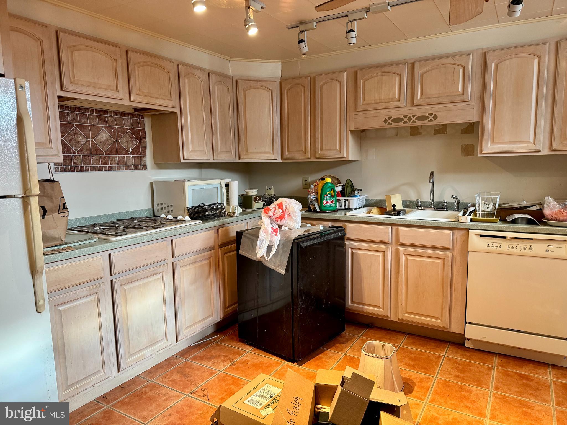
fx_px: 393
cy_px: 212
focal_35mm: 24
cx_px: 284
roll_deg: +1.4
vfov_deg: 56.8
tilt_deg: -8.3
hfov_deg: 71.6
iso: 250
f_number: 1.78
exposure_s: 1/60
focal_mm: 6.76
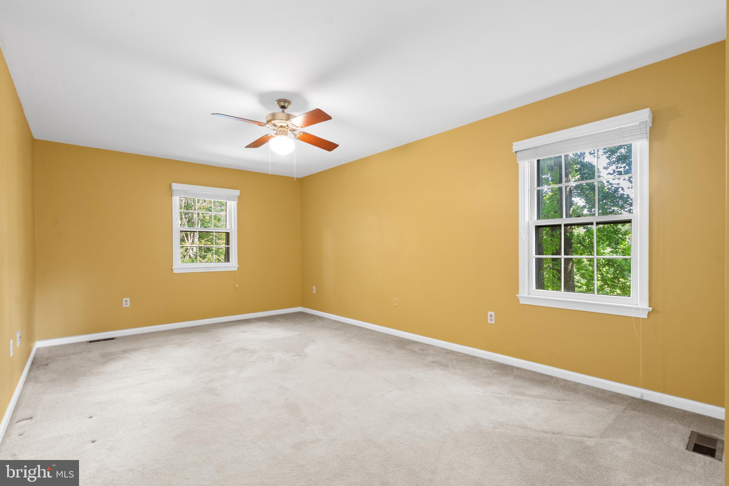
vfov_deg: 73.7
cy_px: 243
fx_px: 324
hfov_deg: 96.7
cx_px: 364
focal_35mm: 16
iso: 800
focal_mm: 16
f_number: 8
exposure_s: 1/2.5
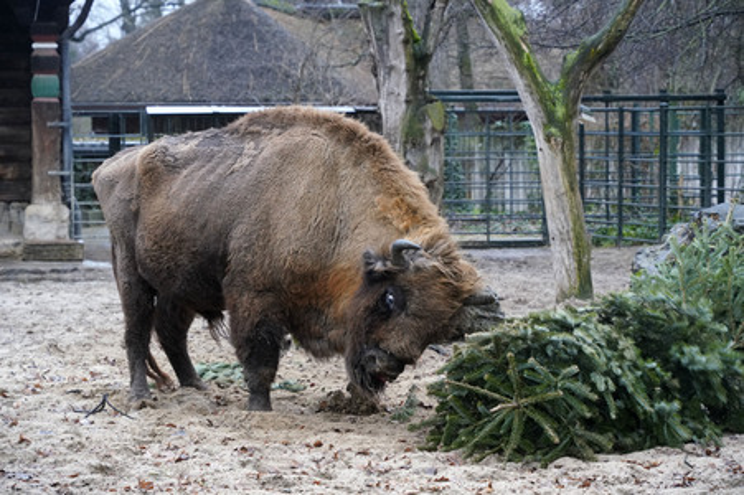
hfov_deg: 20.2
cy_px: 248
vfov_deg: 13.5
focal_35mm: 101
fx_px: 2086
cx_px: 372
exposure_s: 1/250
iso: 3200
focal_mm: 101
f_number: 6.3
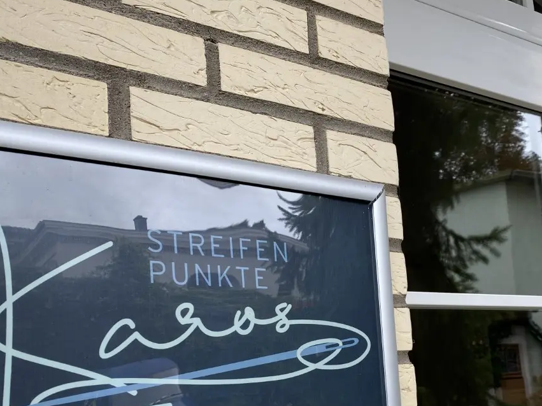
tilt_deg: +5.6
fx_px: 689
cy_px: 337
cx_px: 339
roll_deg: +5.3
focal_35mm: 44
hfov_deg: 42.6
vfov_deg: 31.8
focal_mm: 4.25
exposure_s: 1/134
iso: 32
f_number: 1.8
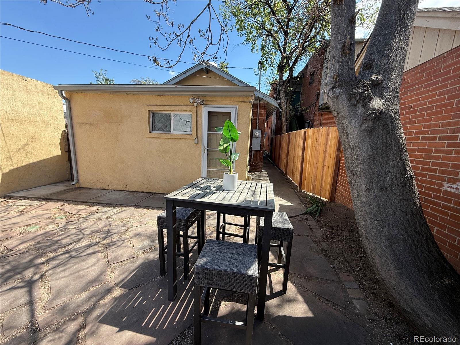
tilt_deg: -9.2
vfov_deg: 85.7
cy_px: 172
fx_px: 186
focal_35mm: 14
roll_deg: -2.0
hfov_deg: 102.1
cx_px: 230
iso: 50
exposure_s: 1/638
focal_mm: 2.22
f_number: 2.2
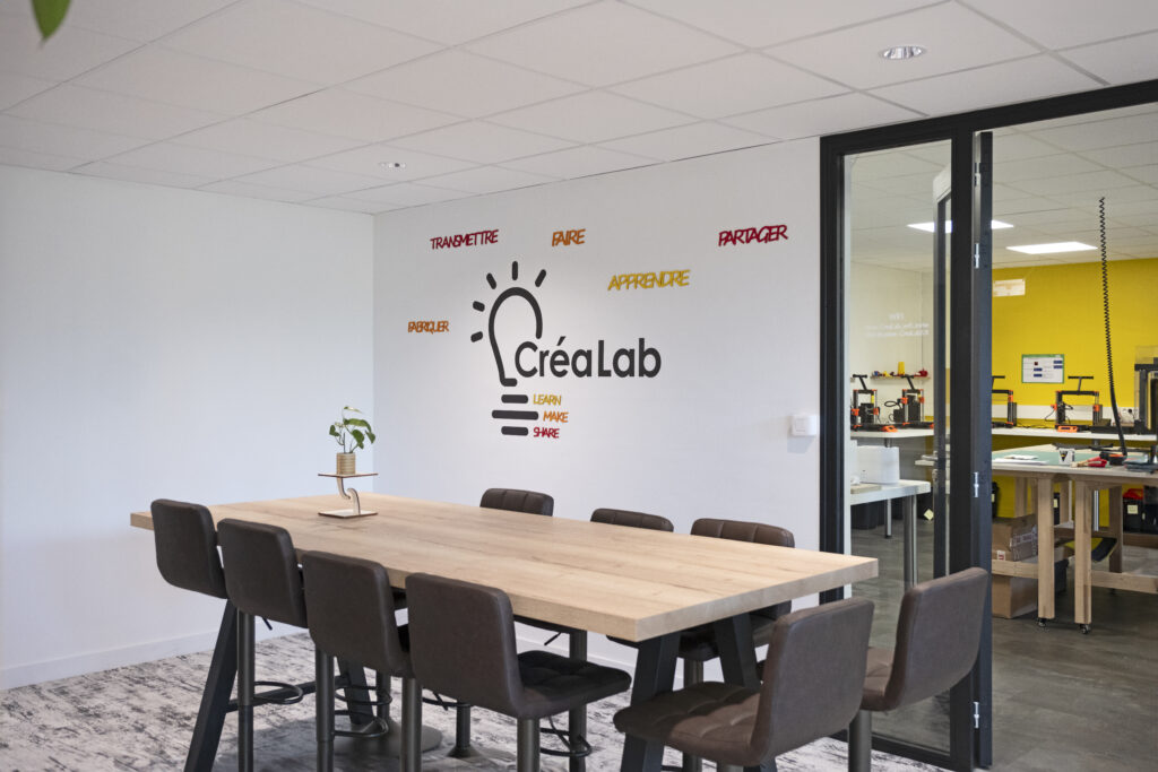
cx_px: 579
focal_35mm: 30
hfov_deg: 61.9
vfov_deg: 43.6
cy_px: 386
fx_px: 965
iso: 2000
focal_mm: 20.2
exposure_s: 1/125
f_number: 4
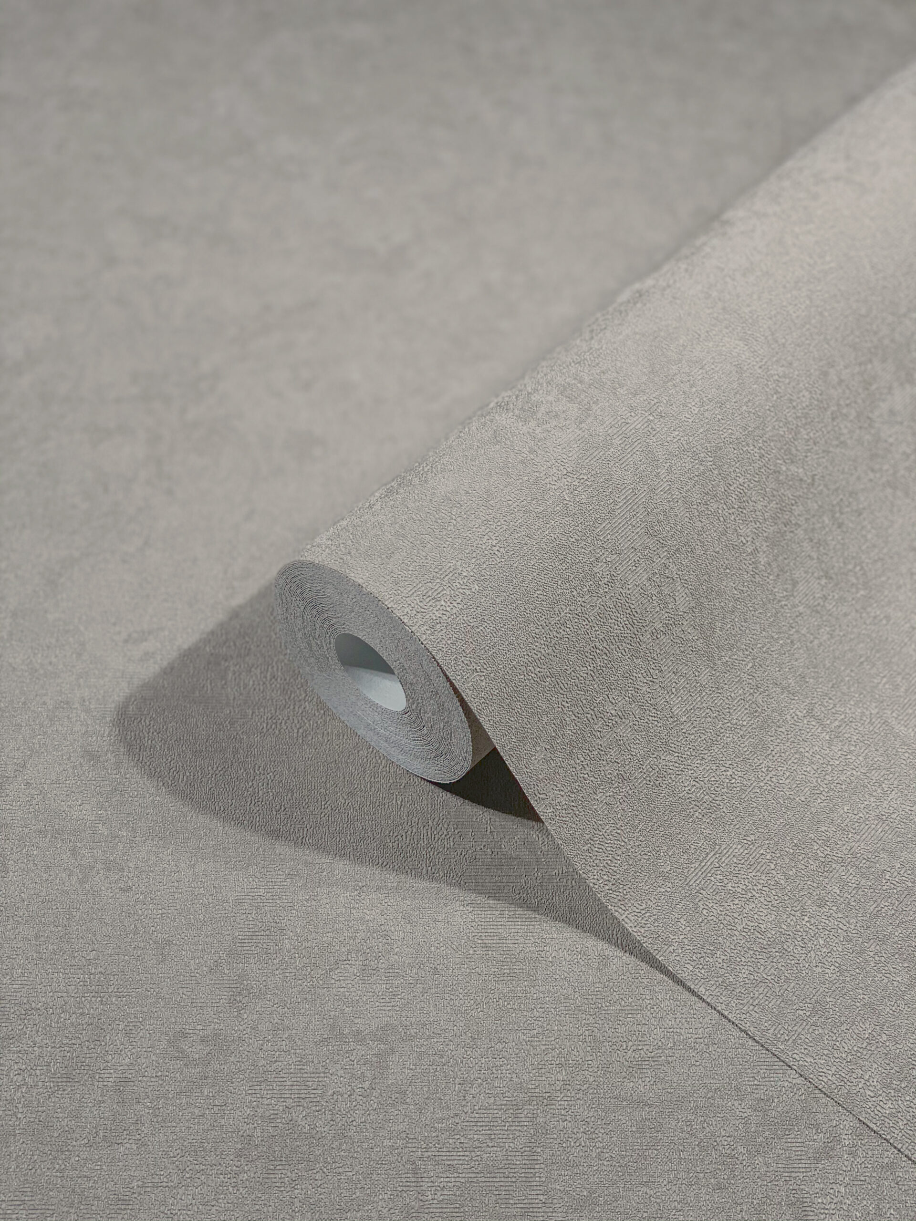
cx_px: 458
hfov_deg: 28.0
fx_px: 1835
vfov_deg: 36.8
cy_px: 610
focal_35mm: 52
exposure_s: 1/363
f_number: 2
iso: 20
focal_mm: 6
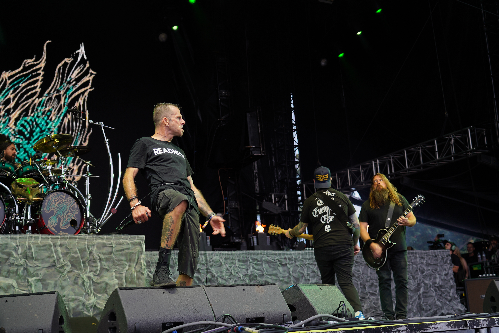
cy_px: 166
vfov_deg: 26.0
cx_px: 250
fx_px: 721
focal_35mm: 52
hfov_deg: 38.2
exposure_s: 1/60
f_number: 4
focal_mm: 52
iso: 125
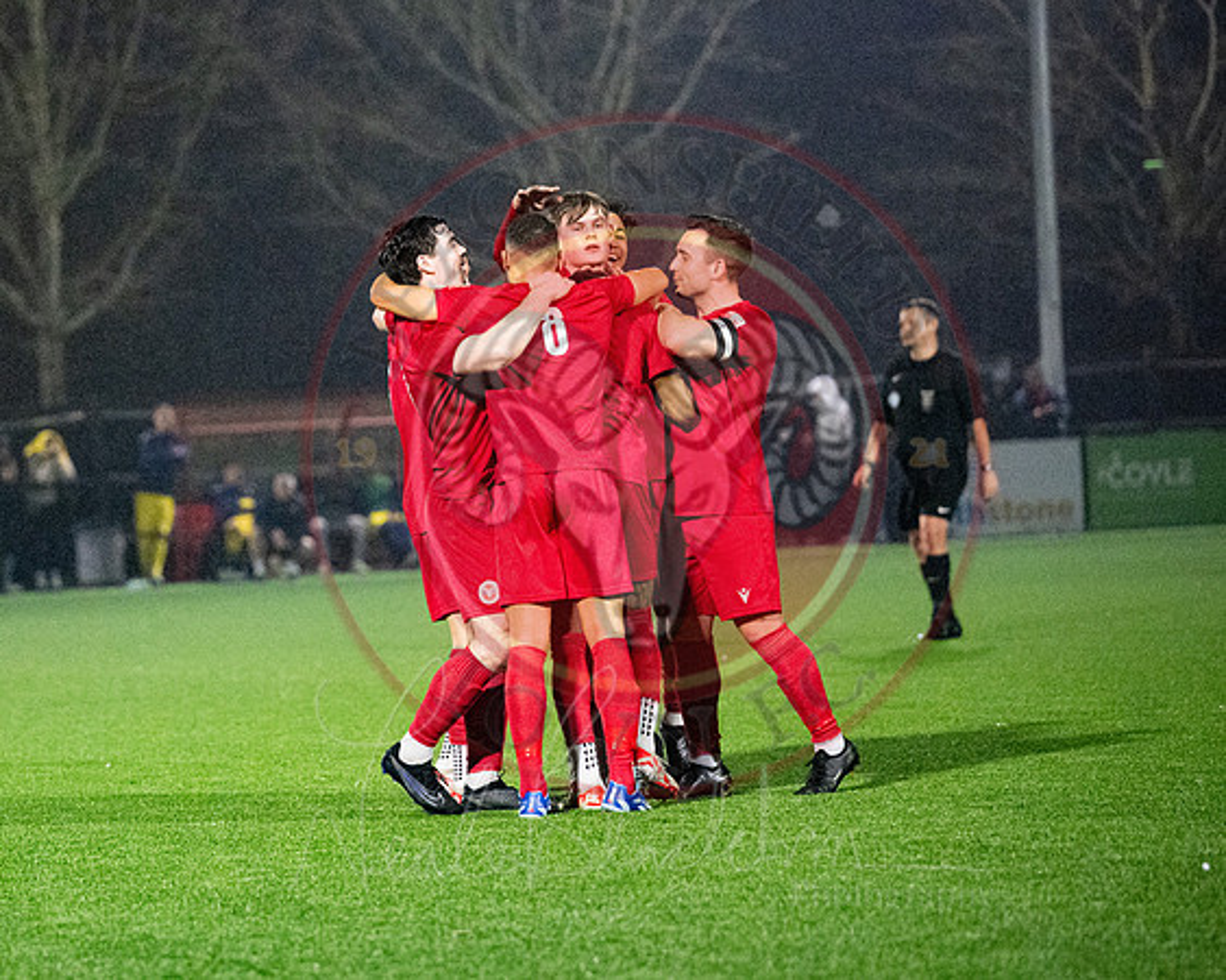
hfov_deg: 10.1
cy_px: 505
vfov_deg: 8.1
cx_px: 263
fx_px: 6940
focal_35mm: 191
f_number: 2.8
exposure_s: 1/1000
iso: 8000
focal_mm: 125
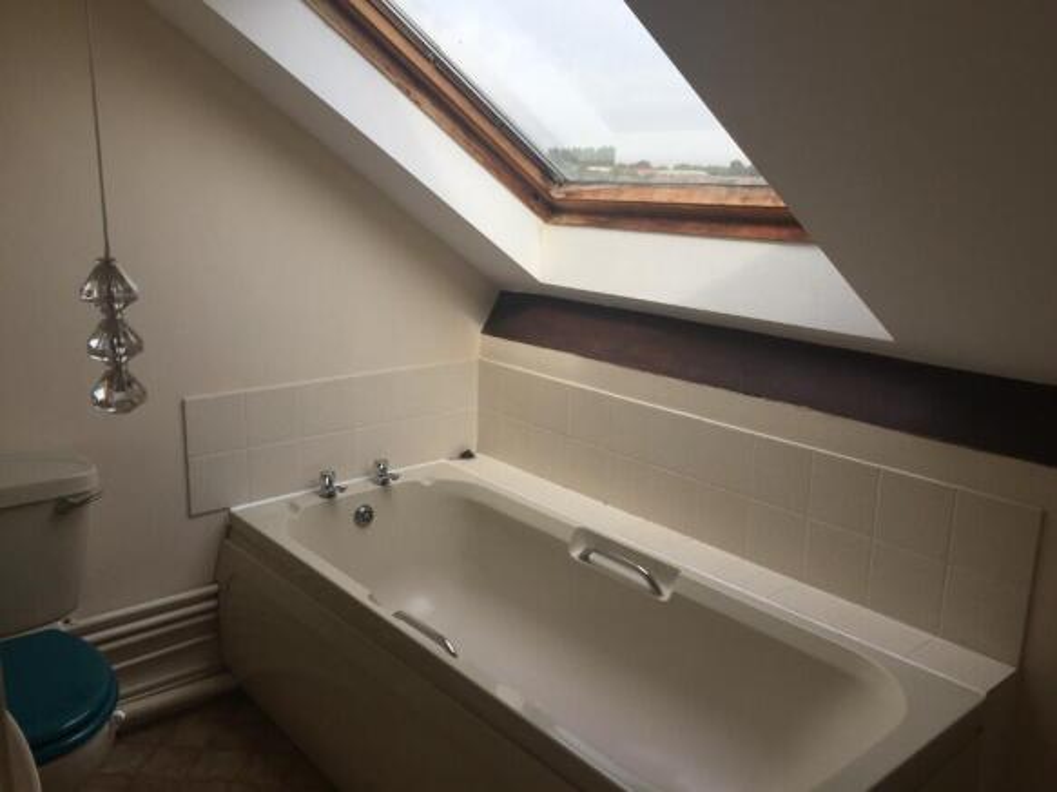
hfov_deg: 61.7
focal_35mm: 29
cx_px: 528
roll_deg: -1.8
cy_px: 396
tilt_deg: -13.3
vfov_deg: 48.2
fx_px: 885
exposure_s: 1/860
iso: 32
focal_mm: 4.15
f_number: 2.2
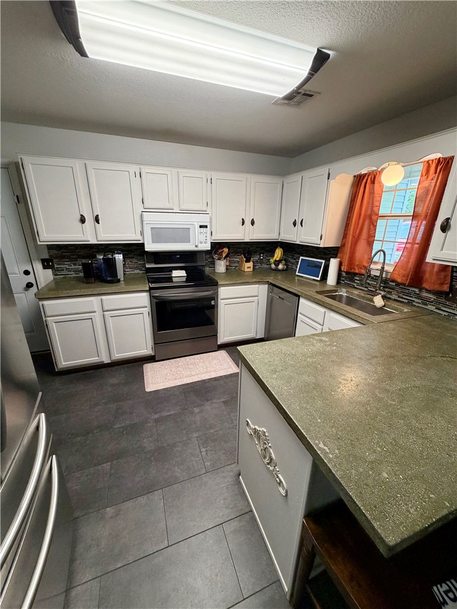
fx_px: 246
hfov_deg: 85.7
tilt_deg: -18.0
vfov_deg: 102.1
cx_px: 228
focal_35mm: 14
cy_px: 304
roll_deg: -0.7
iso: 160
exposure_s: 1/60
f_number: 2.2
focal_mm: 2.22
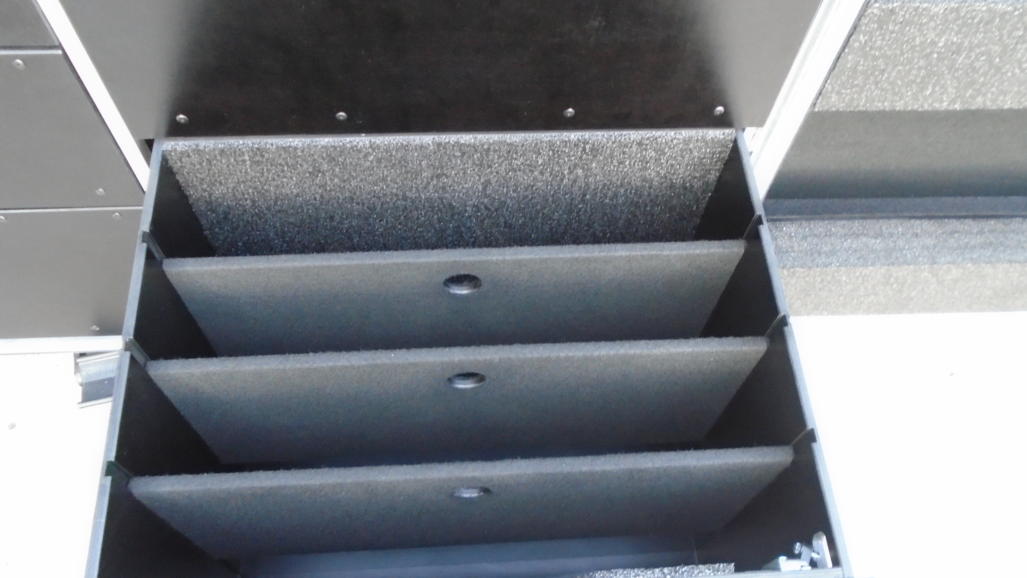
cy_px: 363
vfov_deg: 39.9
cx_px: 518
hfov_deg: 66.1
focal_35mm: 29
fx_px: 790
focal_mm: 4.6
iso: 400
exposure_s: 1/30
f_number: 3.2
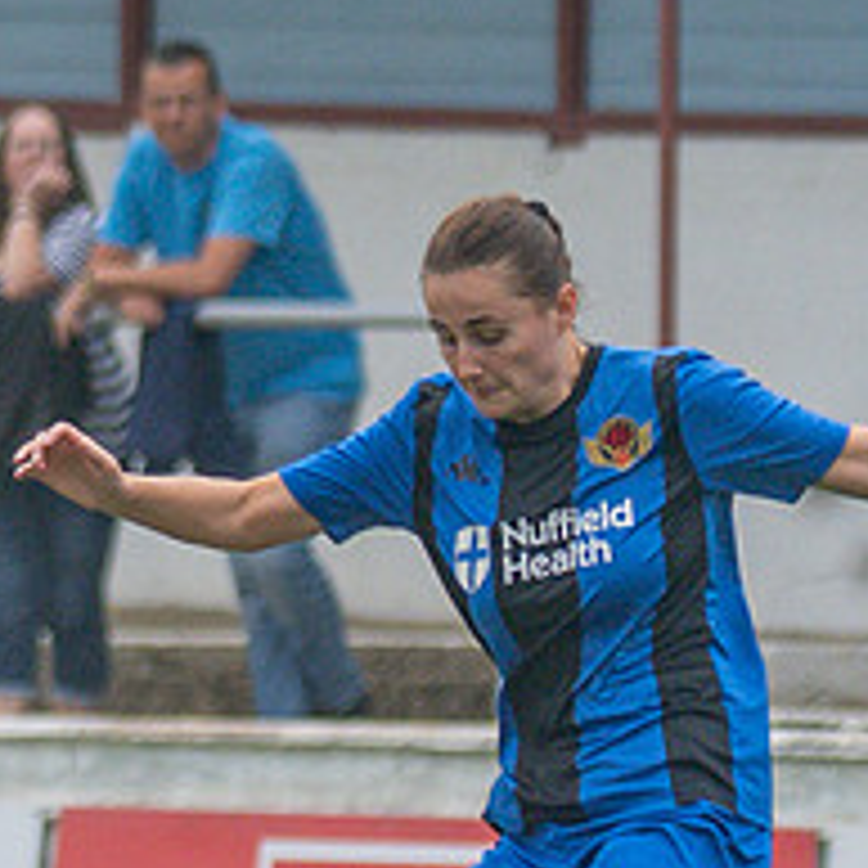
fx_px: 45334
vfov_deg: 1.1
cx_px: -317
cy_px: 916
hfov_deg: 1.1
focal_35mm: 1598
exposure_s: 1/1000
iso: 320
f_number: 4
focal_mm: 180
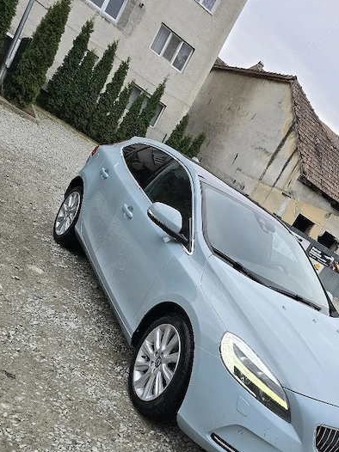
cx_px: 240
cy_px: 317
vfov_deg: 51.2
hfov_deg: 39.9
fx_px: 457
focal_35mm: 35
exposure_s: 1/238
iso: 12
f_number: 1.7
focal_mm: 6.3
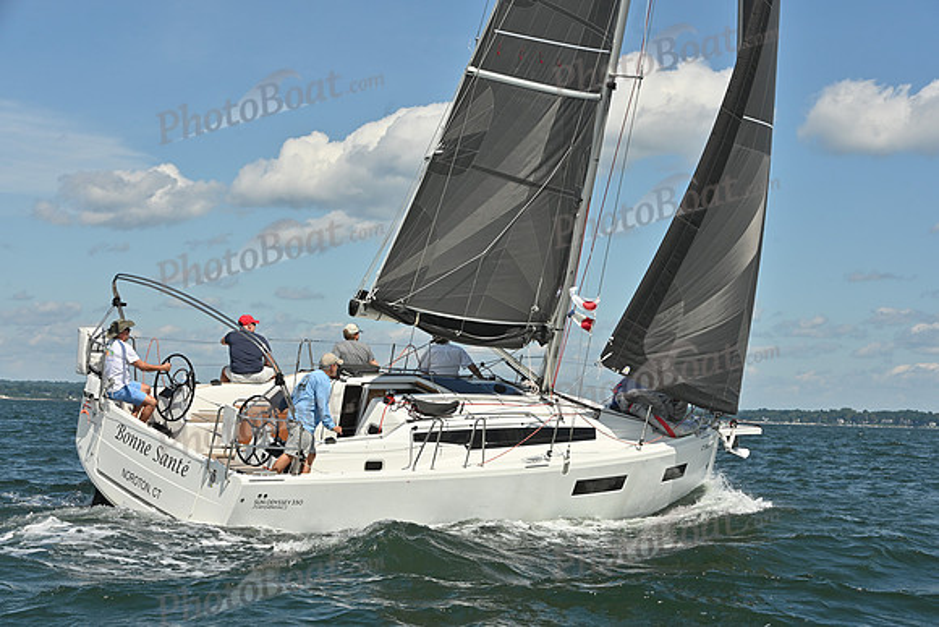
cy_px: 314
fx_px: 1826
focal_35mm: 70
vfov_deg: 19.5
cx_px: 470
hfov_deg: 28.8
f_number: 9
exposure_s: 1/1250
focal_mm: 70
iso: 250
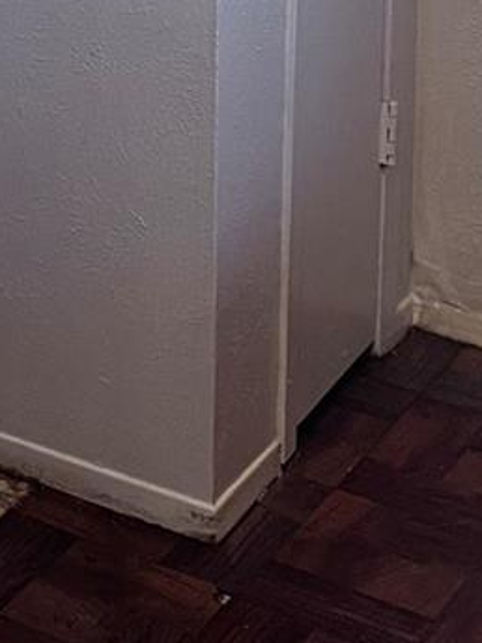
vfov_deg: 15.7
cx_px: -305
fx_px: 2154
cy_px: -299
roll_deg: +0.6
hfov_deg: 12.0
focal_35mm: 116
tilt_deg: -9.1
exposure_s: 1/60
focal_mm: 5.7
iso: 125
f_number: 1.5
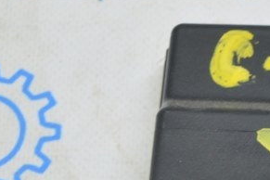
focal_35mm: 185
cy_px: 281
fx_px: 1386
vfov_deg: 7.3
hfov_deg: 10.7
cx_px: 408
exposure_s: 1/20
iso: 400
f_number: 5.6
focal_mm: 35
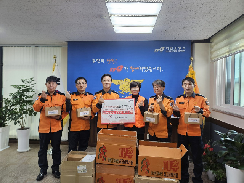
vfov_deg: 58.9
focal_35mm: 23
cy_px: 92
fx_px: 162
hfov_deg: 73.9
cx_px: 122
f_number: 1.8
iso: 100
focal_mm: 5.4
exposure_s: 1/120
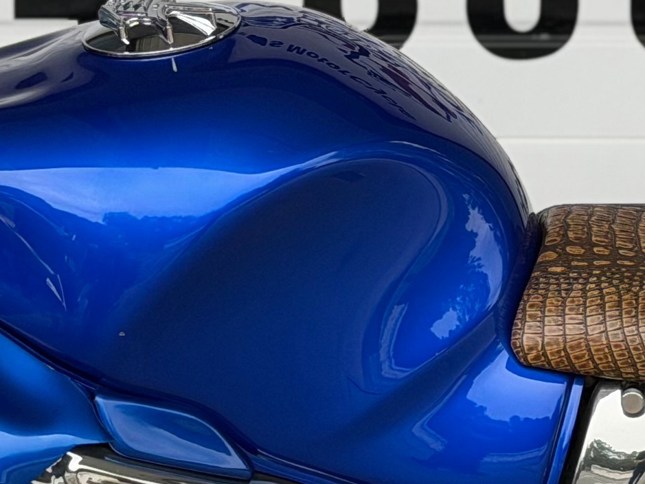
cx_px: 427
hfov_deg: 9.6
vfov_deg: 7.2
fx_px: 3840
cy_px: 72
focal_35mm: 206
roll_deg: +0.2
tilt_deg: -3.2
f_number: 1.78
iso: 64
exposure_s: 1/407
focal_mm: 6.76
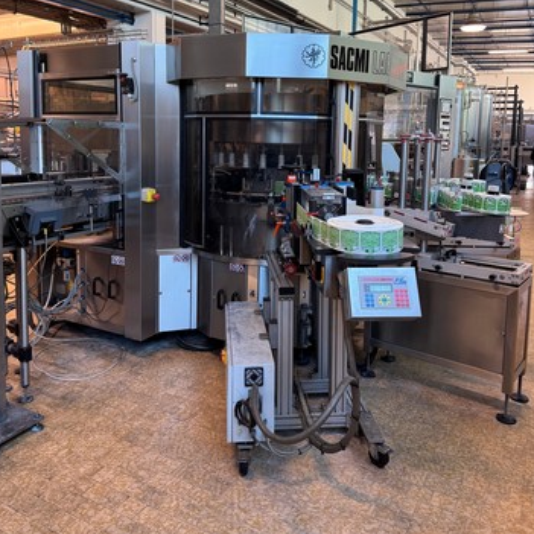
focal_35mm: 29
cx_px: 263
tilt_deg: -5.0
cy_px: 192
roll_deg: -0.8
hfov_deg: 55.6
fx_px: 506
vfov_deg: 54.8
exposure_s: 1/50
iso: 200
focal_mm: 6.76
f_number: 1.78
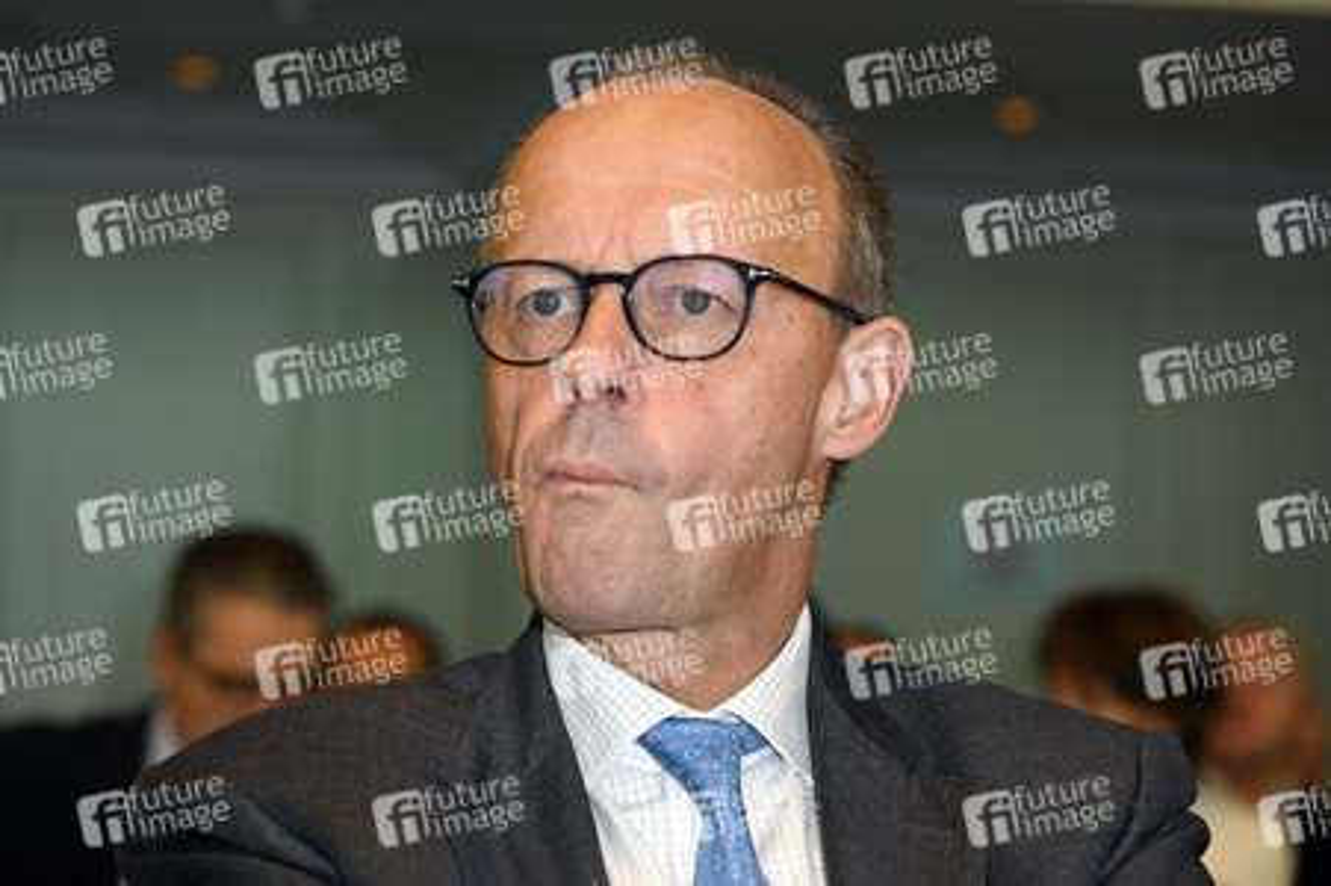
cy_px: 443
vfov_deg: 15.0
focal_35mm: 91
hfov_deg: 22.4
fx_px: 3362
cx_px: 666
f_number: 4.5
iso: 1600
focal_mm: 91
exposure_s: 1/100
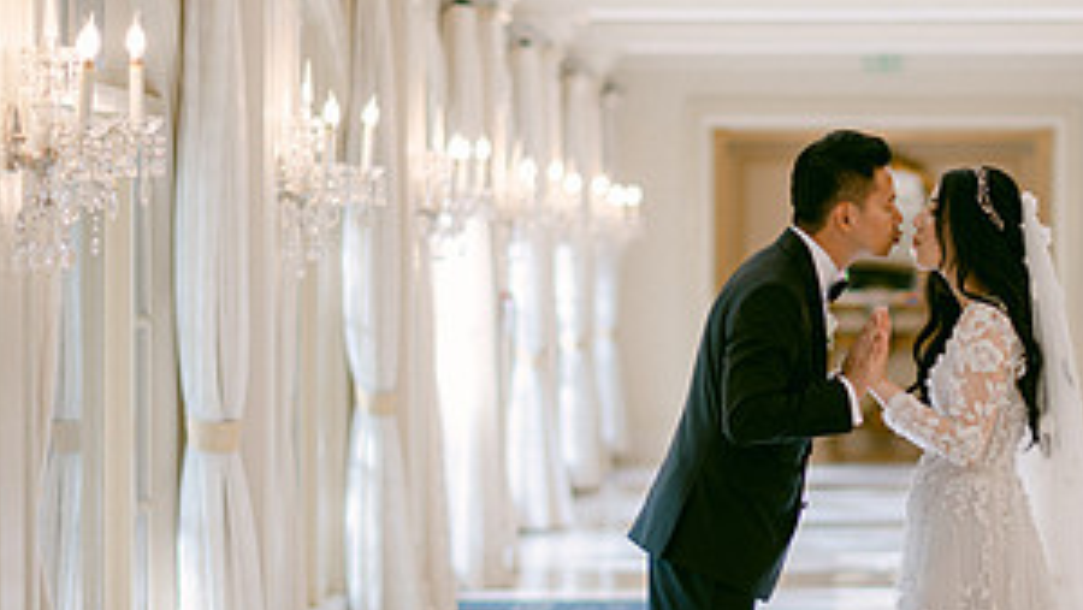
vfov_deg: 7.0
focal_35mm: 174
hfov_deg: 12.3
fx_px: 4999
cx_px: 809
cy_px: 406
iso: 100
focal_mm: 85
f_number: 1.8
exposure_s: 1/100
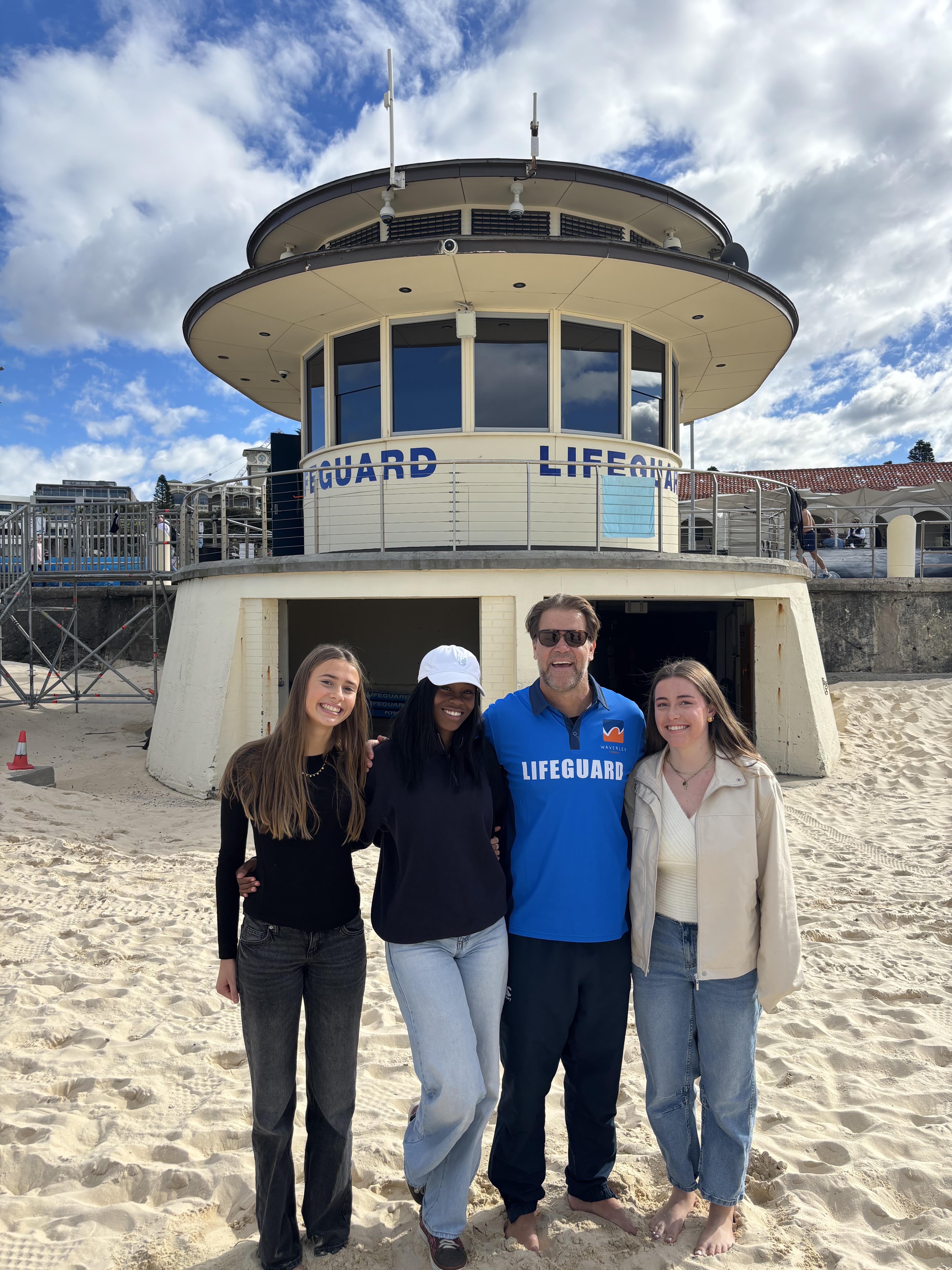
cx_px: 476
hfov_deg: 53.1
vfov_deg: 67.3
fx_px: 953
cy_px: 635
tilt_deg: -0.1
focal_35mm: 26
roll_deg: -1.4
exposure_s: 1/3106
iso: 50
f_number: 1.6
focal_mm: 5.96
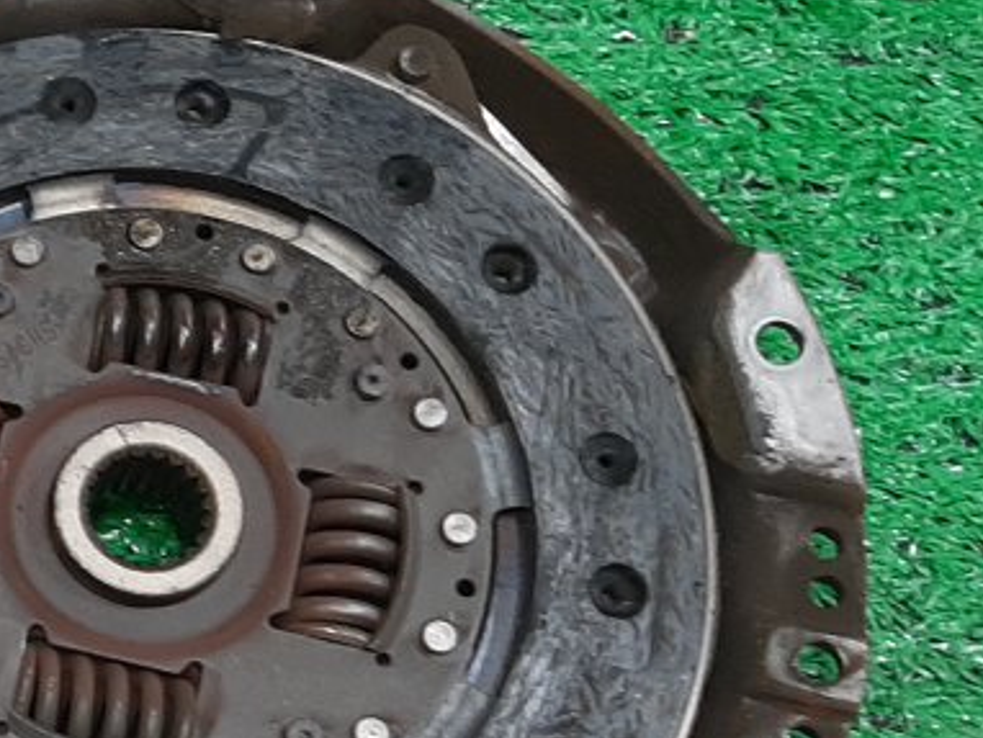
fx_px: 2785
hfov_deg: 17.3
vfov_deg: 15.1
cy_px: 499
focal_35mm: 98
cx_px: -643
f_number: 1.7
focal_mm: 3.93
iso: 83
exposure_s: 1/50
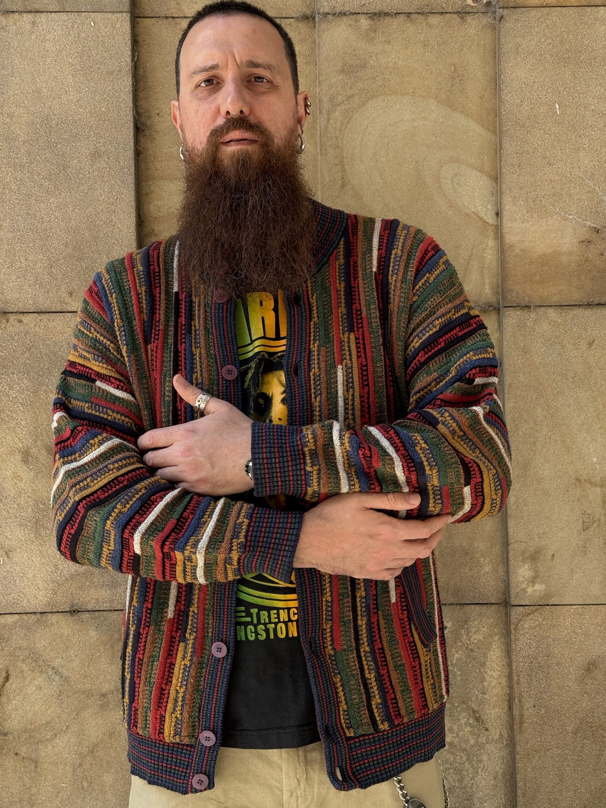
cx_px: 303
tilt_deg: +1.9
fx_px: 1120
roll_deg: +0.2
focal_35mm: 48
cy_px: 404
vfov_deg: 39.7
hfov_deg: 30.3
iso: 64
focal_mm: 6.76
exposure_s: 1/287
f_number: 1.78
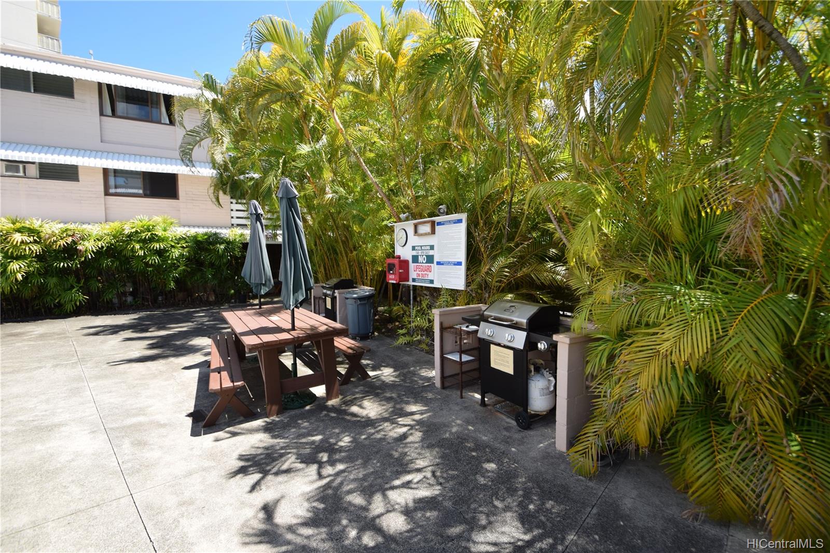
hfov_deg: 100.4
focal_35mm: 15
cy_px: 276
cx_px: 415
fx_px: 346
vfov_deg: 77.3
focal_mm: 10
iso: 100
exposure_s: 1/160
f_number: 6.3
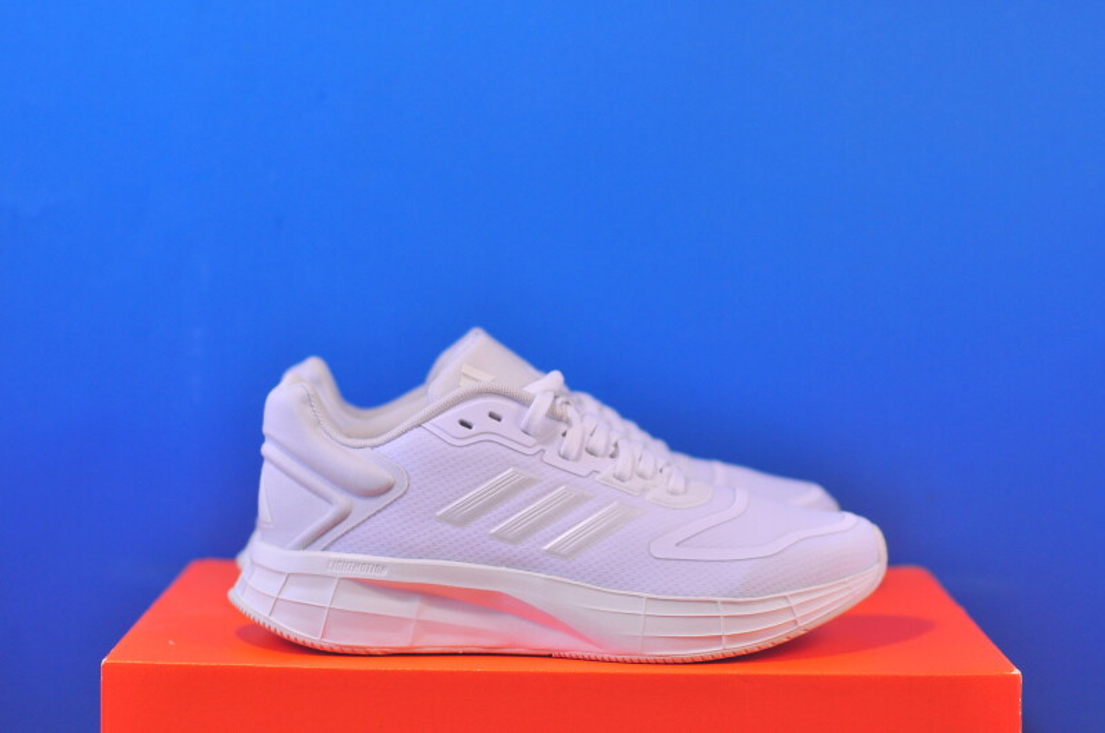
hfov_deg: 27.0
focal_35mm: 75
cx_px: 552
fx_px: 2299
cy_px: 366
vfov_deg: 18.1
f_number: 2.5
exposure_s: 1/320
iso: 250
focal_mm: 50
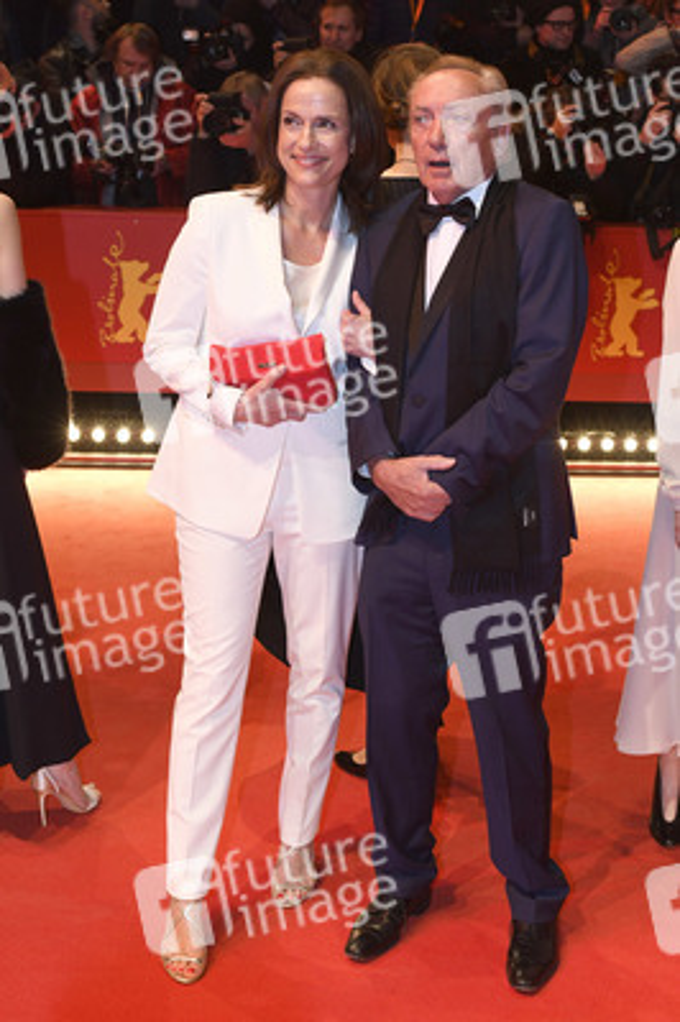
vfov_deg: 48.5
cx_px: 340
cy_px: 511
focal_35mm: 40
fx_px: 1135
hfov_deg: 33.3
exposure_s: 1/250
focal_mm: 40
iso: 1250
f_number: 5
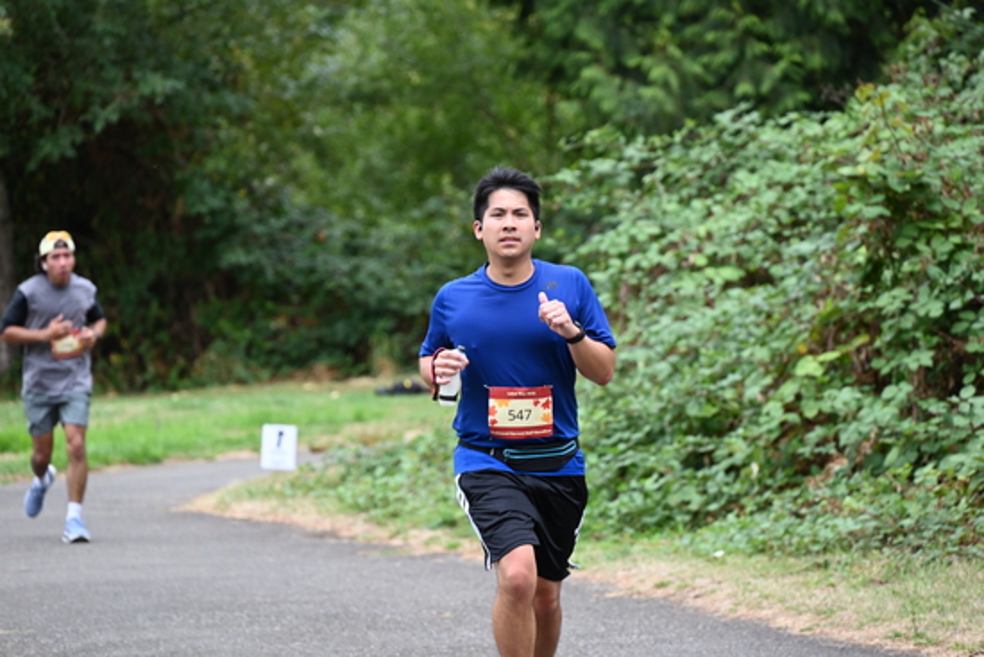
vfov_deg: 6.9
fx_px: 5468
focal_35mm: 200
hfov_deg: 10.3
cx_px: 492
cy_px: 328
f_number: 6.3
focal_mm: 200
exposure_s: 1/250
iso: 500
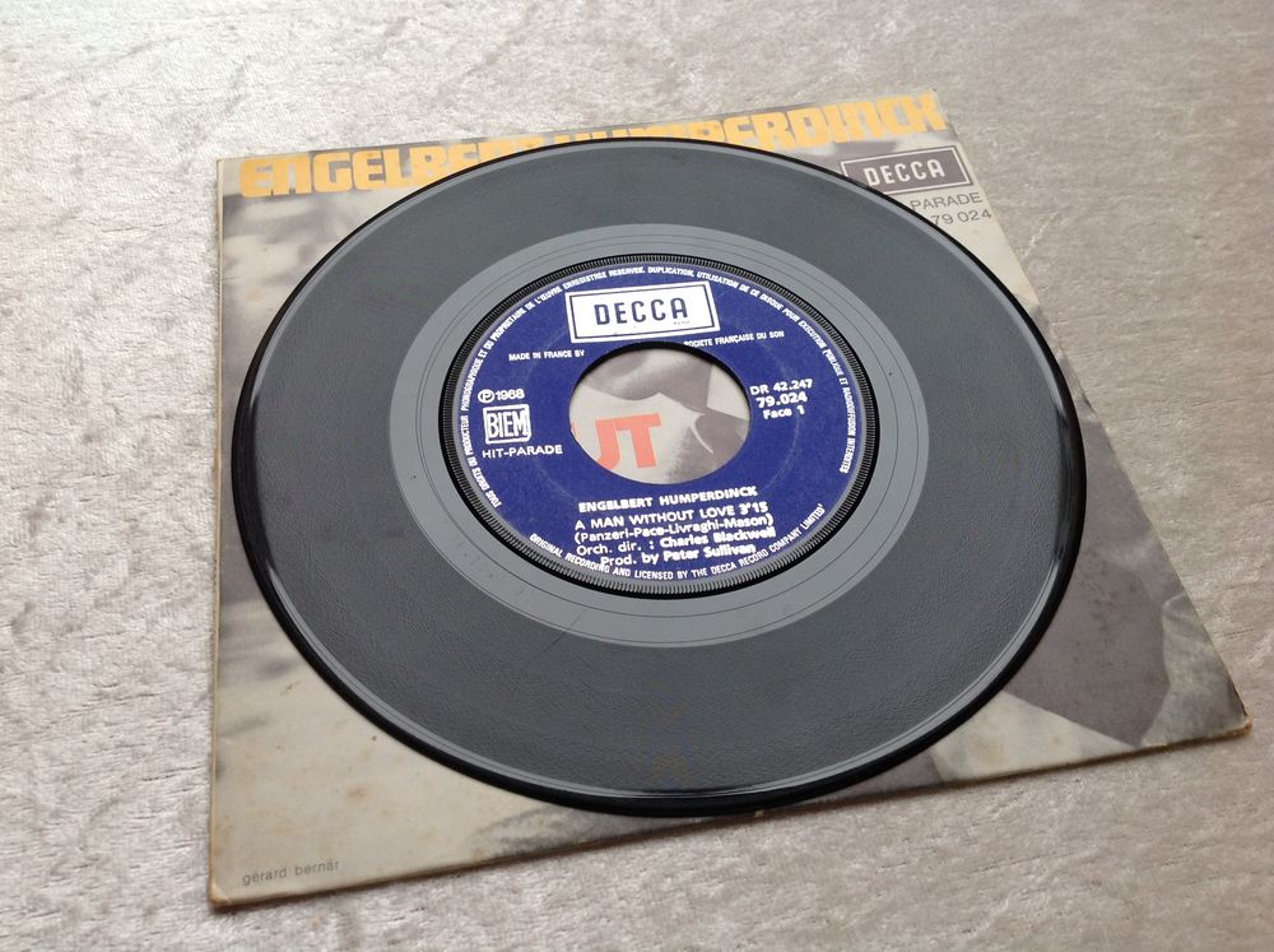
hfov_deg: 52.7
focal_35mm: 35
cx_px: 637
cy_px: 476
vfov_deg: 40.6
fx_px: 1286
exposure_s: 1/30
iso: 50
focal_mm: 4.28
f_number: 2.4
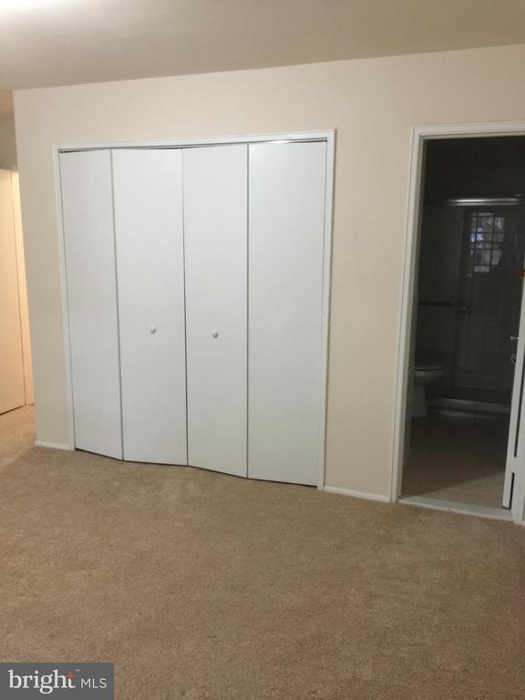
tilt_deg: -8.7
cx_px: 262
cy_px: 350
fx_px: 586
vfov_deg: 61.7
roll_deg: -0.6
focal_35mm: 29
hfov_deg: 48.2
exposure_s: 1/10
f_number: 2.2
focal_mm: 4.15
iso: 100
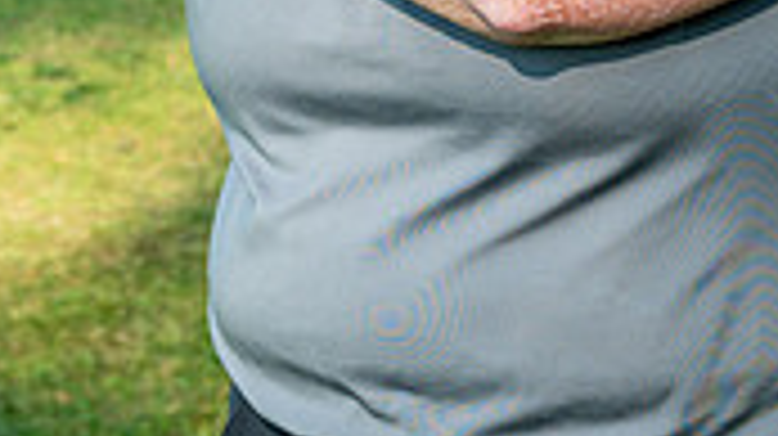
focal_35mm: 236
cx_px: 135
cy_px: -407
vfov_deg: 5.1
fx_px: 4865
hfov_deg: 9.1
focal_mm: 67
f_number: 9
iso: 200
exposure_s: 1/160
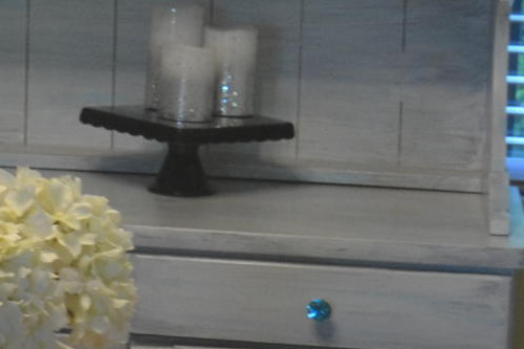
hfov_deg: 10.8
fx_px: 2619
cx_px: -372
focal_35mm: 180
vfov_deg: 7.6
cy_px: 2
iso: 400
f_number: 3.8
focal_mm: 20
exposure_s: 1/30
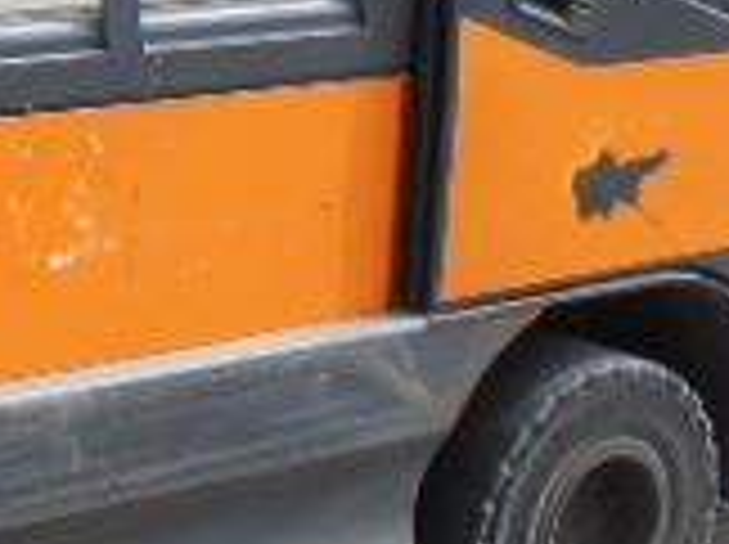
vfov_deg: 14.3
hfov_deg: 18.6
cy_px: 112
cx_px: -4
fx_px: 2166
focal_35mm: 103
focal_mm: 4.6
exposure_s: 1/400
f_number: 3.2
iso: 80
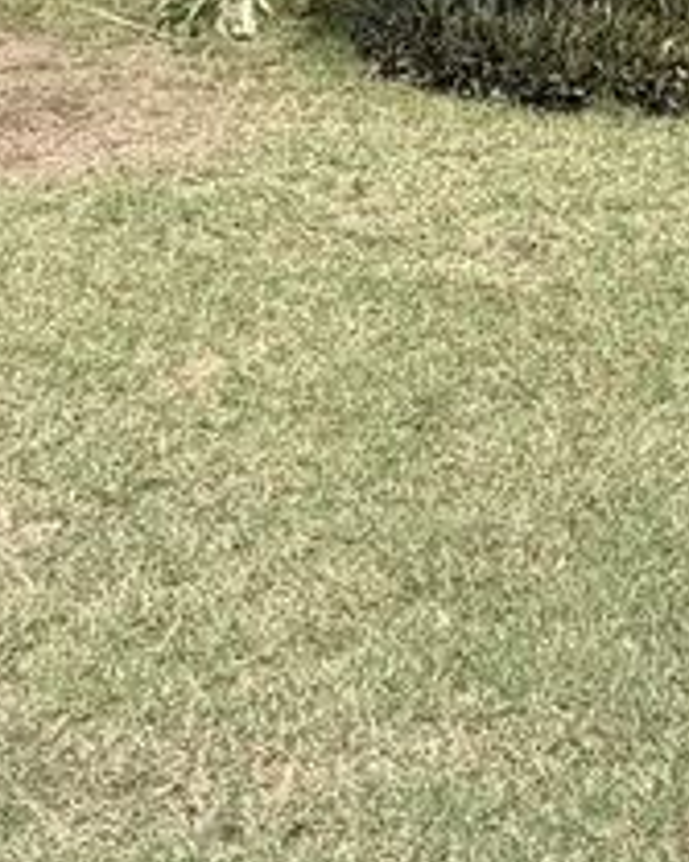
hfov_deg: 22.8
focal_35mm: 67
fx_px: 1709
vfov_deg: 21.4
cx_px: 396
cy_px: -577
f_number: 2.2
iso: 25
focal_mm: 2.22
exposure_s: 1/770
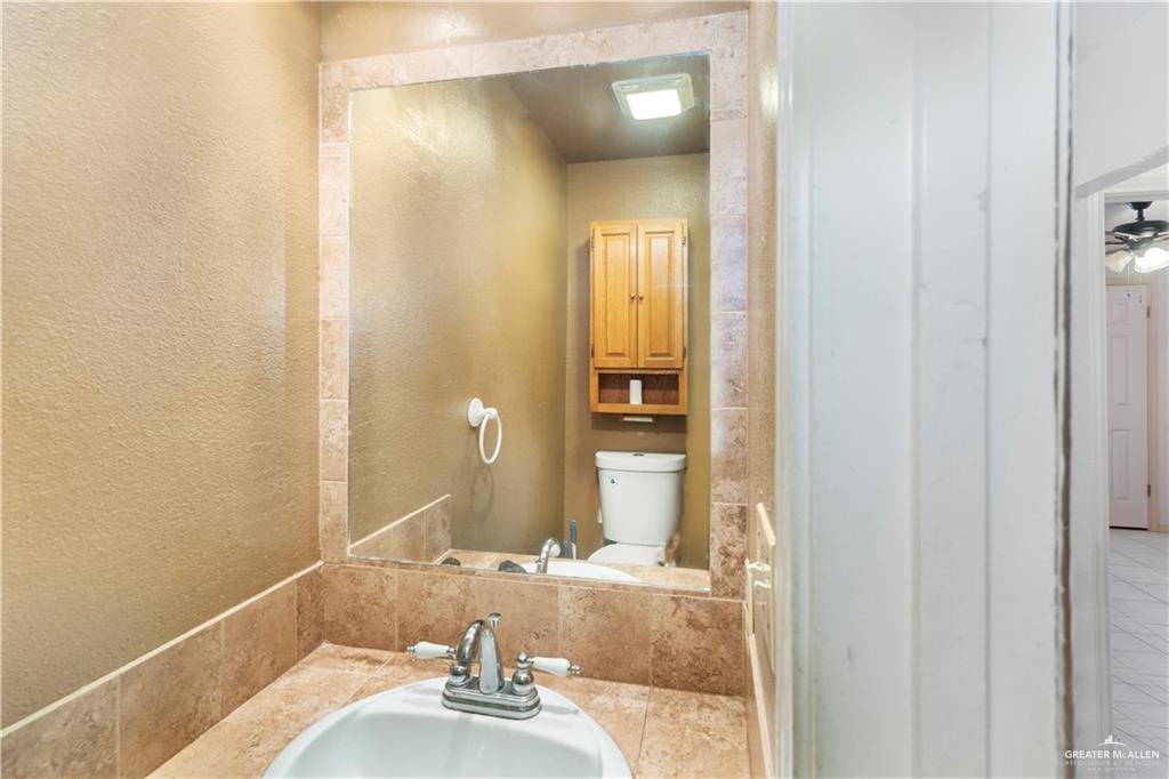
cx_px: 584
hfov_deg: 93.3
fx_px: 552
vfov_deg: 70.4
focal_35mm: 17
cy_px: 390
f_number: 10
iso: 200
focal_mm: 17
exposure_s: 8
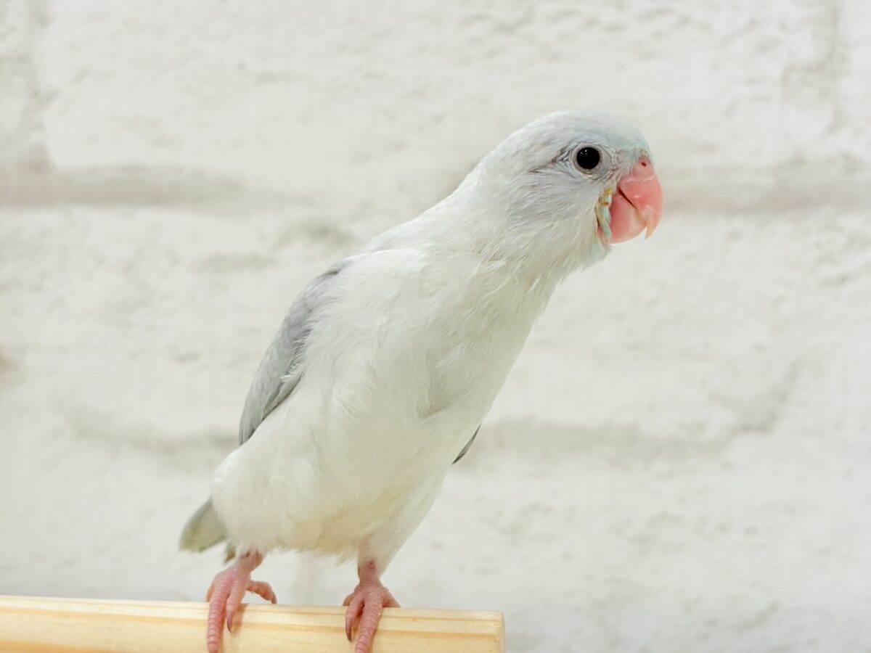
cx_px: 436
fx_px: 1308
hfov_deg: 36.8
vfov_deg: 28.0
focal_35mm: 52
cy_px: 326
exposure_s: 1/50
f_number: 1.6
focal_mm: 5.96
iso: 32
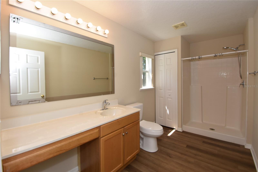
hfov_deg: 100.4
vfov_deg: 77.3
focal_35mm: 15
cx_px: 129
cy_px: 86
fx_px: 107
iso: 200
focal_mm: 10
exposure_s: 1/125
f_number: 5.6
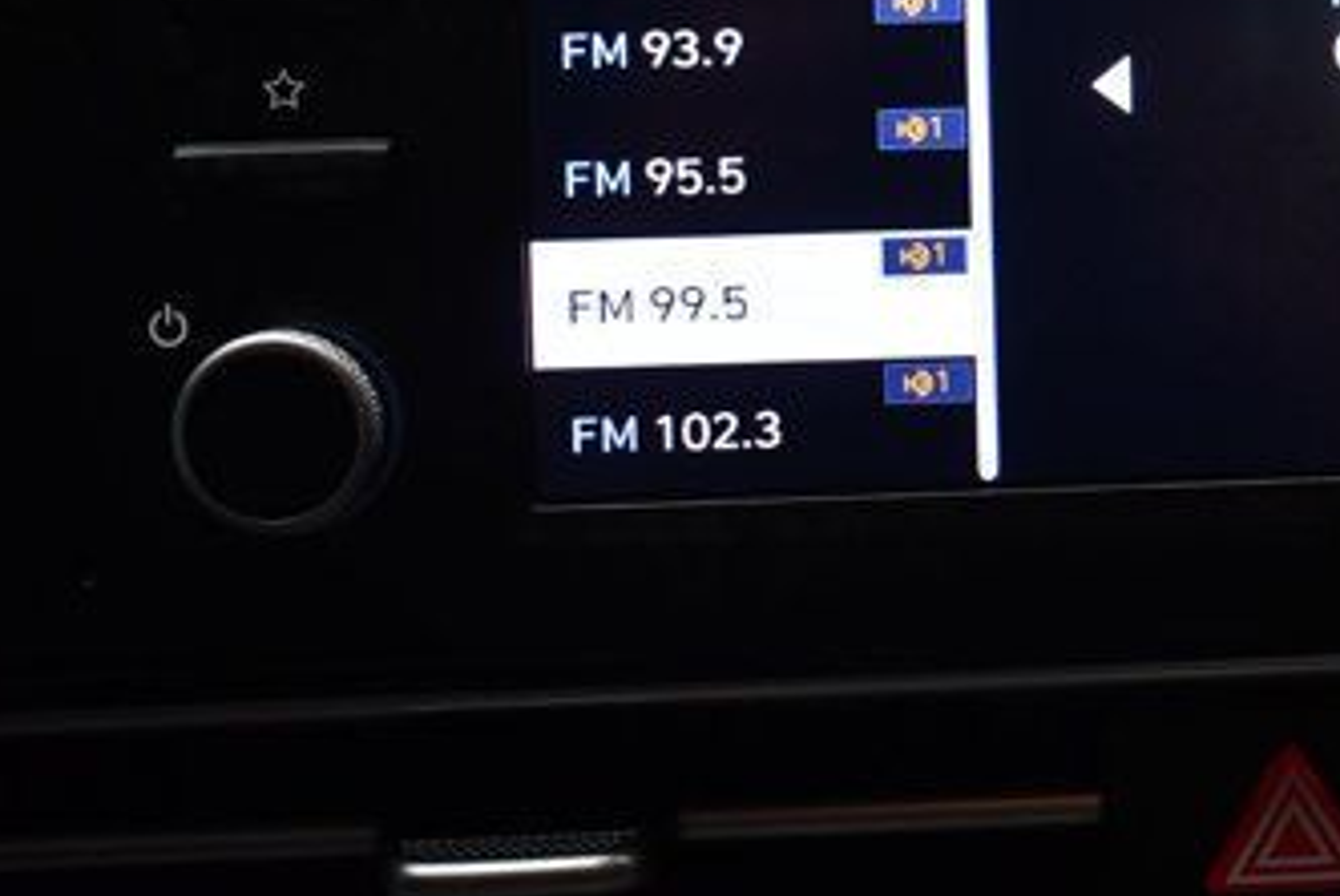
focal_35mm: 77
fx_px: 2869
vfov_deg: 17.5
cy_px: 87
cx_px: 1259
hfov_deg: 25.3
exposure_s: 1/160
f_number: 4
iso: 800
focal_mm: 27
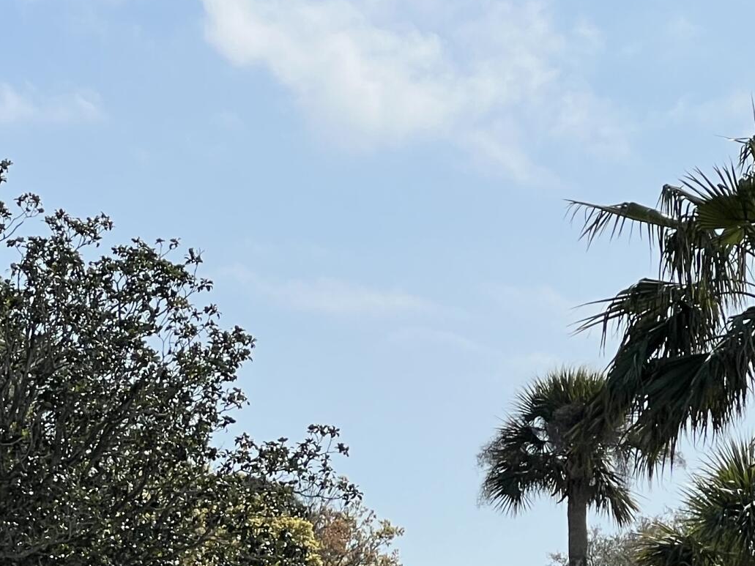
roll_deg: -0.7
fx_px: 4885
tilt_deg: +2.2
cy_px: 743
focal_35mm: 224
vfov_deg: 6.6
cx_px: 382
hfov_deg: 8.8
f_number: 2.8
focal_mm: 9
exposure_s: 1/1575
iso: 32
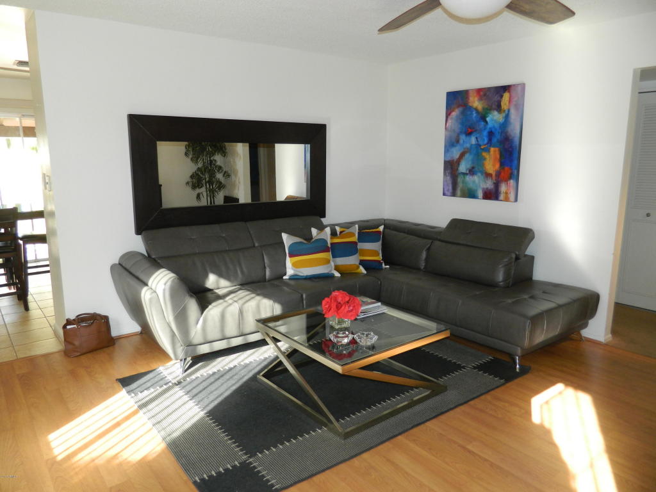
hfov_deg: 69.4
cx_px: 328
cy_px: 246
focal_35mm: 25
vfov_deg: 54.9
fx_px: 474
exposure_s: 1/30
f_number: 3.1
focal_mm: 4.5
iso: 125
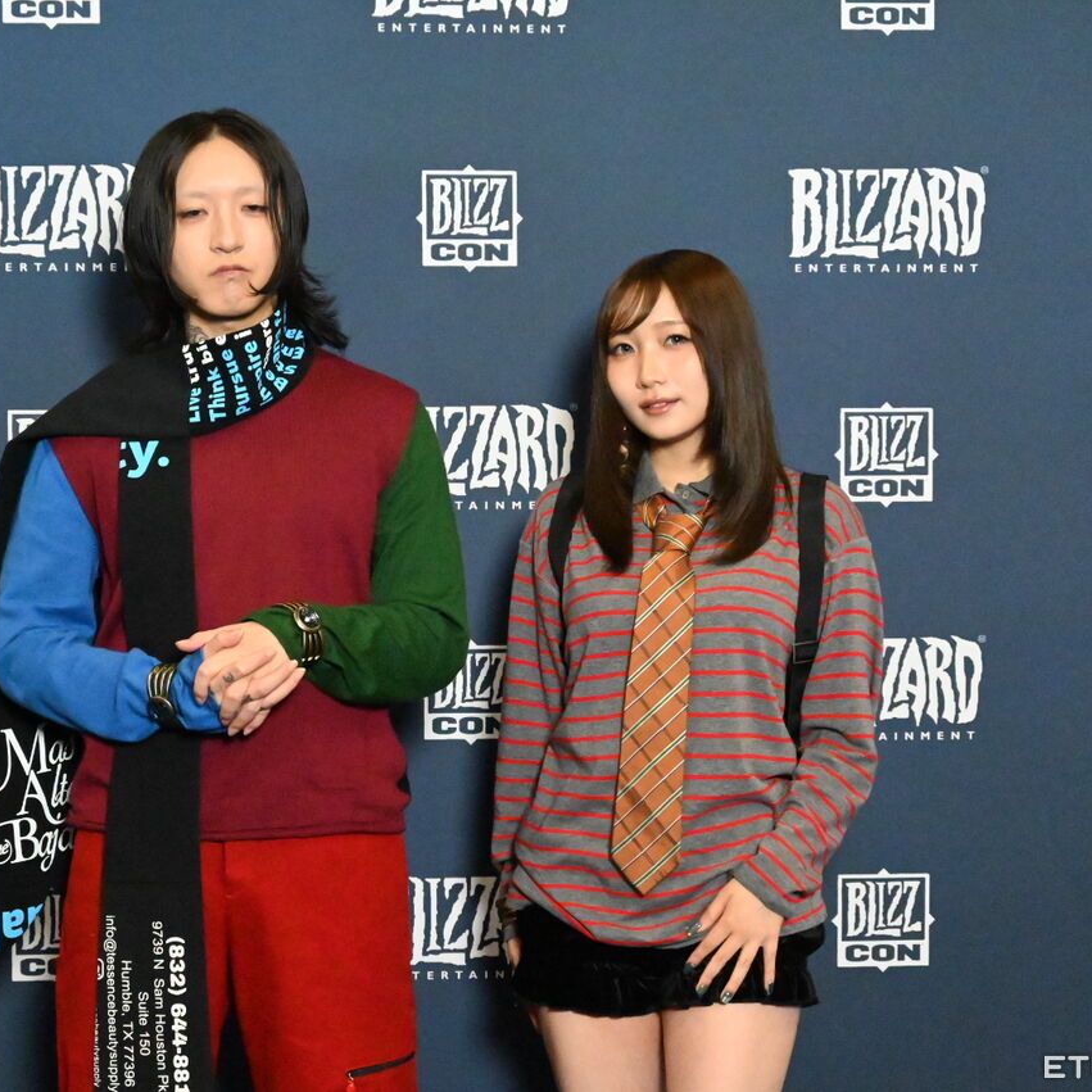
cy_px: 546
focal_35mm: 79
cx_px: 457
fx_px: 2807
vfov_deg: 22.0
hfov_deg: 22.0
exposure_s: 1/320
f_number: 6.3
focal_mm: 41
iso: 16000
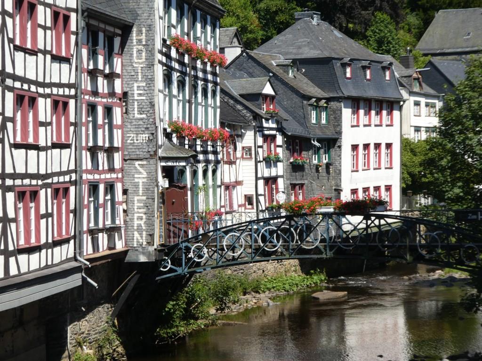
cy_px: 180
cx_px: 241
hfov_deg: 21.8
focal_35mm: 90
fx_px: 1253
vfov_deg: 16.4
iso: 80
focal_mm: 16.1
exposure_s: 1/320
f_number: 4.9
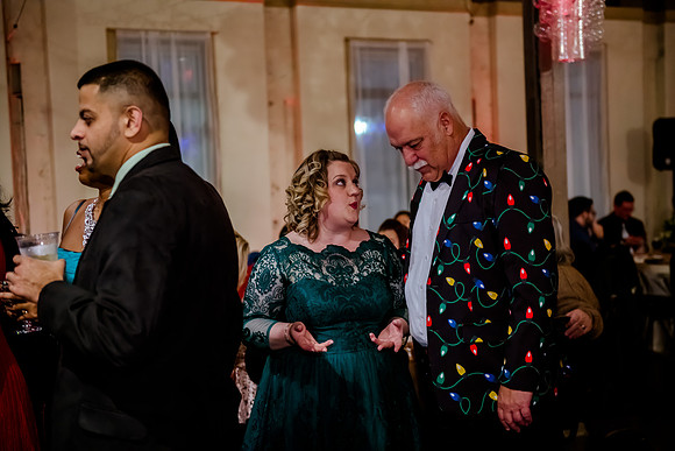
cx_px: 338
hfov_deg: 35.6
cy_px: 226
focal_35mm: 56
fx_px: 1050
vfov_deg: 24.2
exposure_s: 1/160
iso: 4000
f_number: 2.8
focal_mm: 56
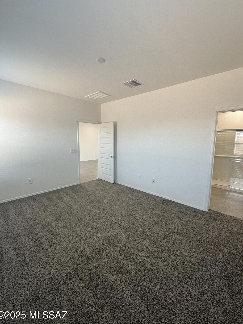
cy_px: 157
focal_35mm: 15
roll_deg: -2.2
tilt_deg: -7.5
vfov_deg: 98.1
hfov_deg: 81.7
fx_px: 140
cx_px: 127
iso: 125
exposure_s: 1/120
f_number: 2.2
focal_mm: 2.22
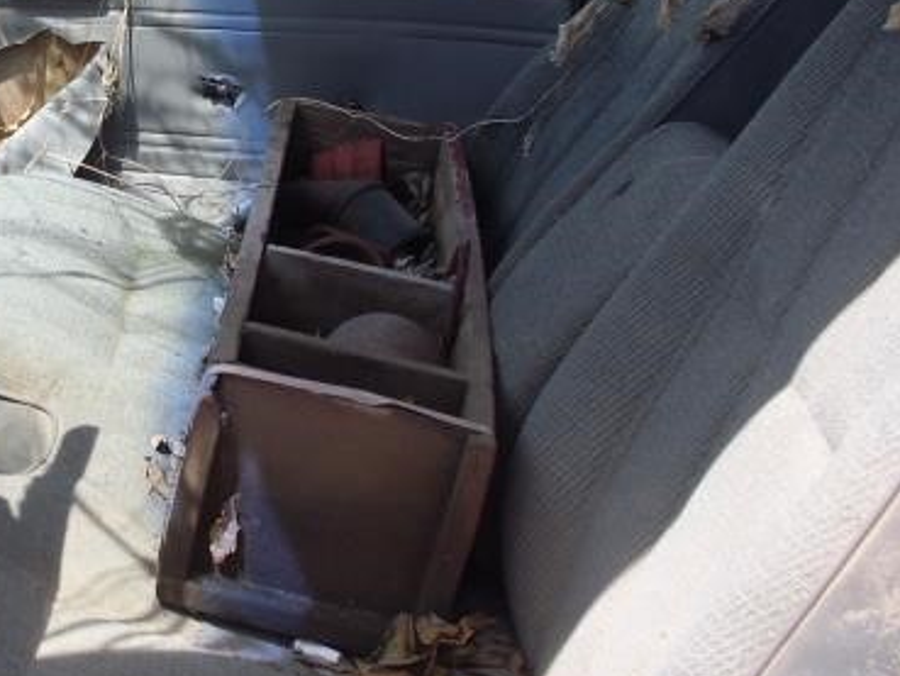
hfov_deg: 24.3
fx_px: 2029
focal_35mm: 78
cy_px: 229
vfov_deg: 18.9
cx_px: 85
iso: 80
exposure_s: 1/400
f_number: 3.1
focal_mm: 6.3
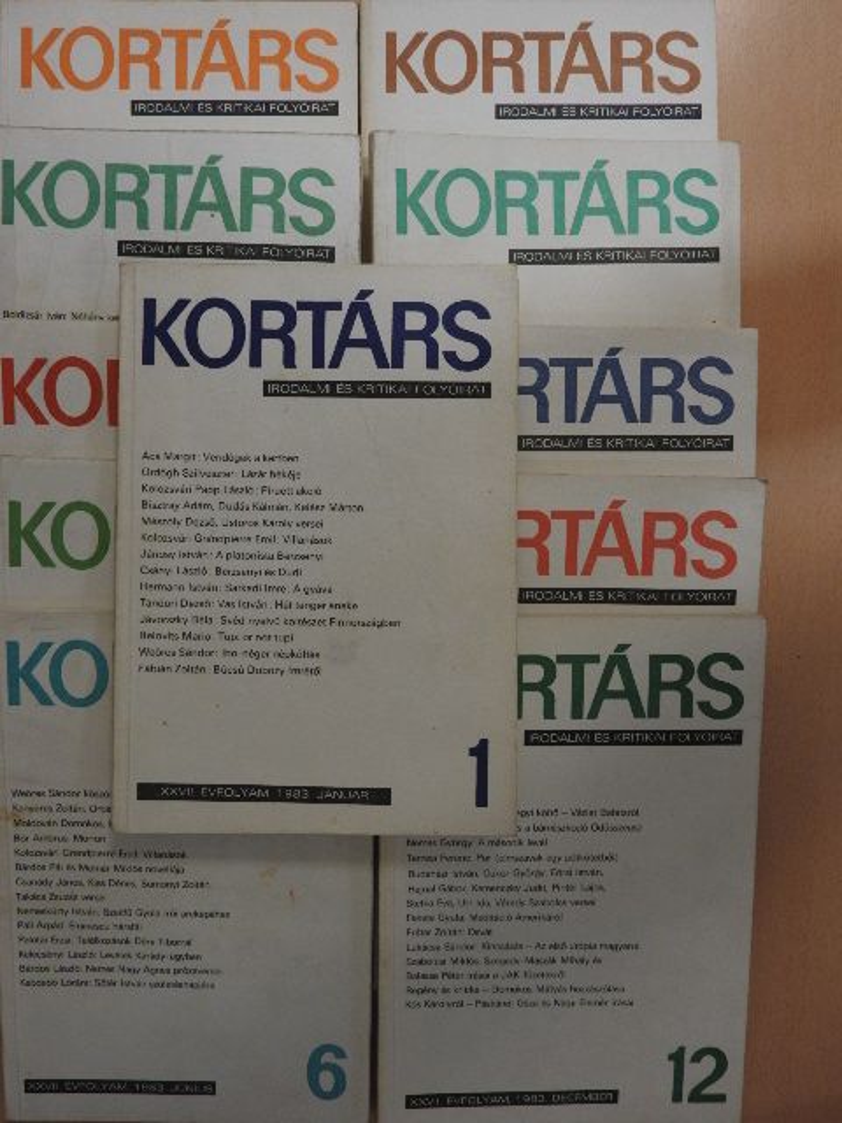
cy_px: 562
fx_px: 973
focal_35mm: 30
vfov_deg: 60.0
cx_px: 421
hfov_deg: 46.8
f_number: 3.5
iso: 220
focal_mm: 5.4
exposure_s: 1/30
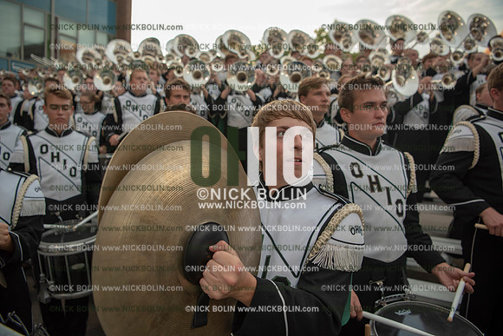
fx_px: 335
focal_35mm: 24
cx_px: 252
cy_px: 168
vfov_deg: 53.2
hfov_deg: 73.7
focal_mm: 24
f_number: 3.2
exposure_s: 1/800
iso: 800
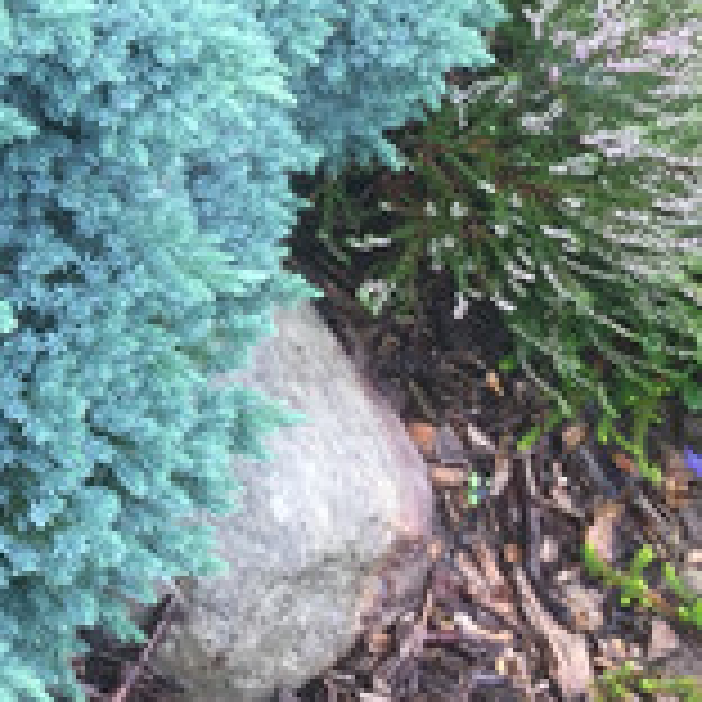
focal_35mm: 105
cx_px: -549
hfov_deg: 14.6
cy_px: -50
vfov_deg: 16.1
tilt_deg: -47.9
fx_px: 2409
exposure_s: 1/123
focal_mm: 4.15
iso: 32
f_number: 2.2
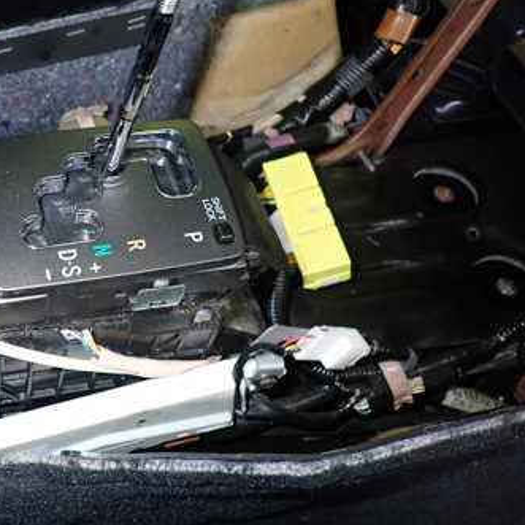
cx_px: 51
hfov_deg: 38.9
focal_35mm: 40
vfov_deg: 41.8
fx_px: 686
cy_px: 224
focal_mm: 4.5
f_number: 5.6
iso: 320
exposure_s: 1/30
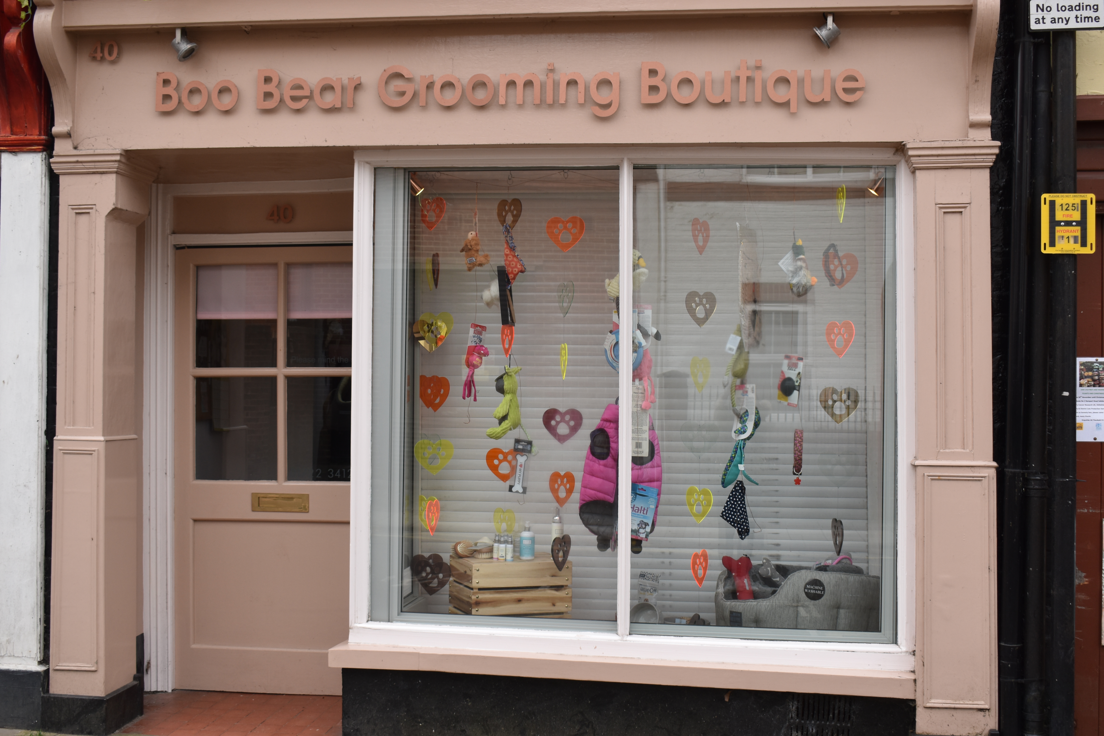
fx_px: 1288
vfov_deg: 31.9
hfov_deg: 46.4
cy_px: 368
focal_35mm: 42
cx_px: 552
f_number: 5.6
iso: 220
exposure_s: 1/250
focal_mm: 28
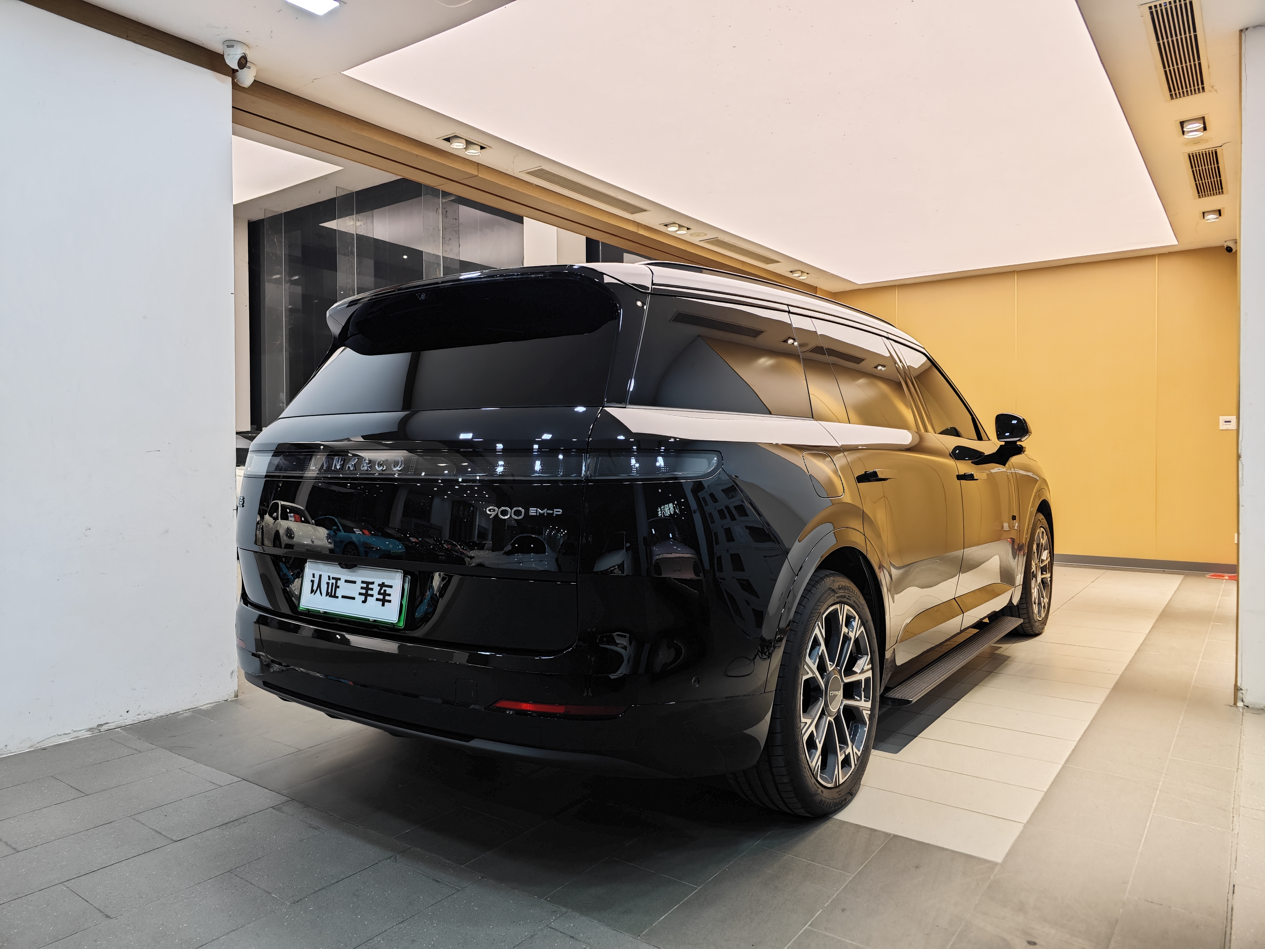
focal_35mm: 23
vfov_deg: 58.9
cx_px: 632
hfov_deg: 73.9
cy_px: 474
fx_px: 841
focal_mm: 8.7
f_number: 1.9
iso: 400
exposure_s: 1/50
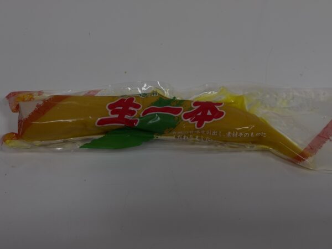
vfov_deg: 30.3
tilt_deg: -58.5
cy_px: 124
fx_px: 460
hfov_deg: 39.7
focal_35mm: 48
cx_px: 166
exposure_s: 1/120
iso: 64
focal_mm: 6.76
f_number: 1.78
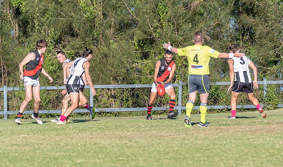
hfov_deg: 4.3
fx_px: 3765
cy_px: 96
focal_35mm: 496
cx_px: 145
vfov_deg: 2.5
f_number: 5.6
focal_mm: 260
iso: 800
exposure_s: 1/2000
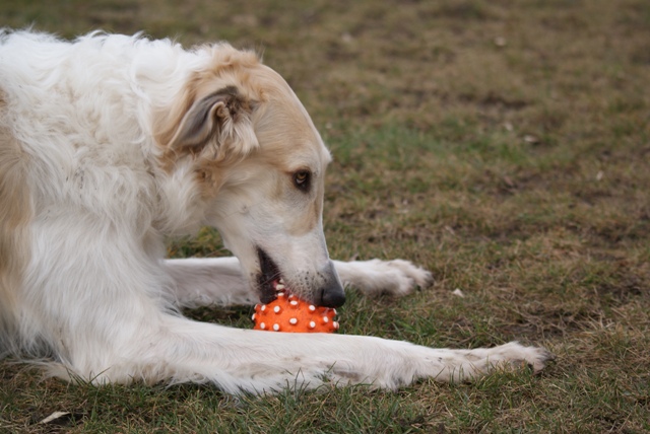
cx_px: 325
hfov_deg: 19.4
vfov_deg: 13.1
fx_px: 1898
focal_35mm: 105
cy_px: 217
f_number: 4
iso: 100
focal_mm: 70
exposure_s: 1/250
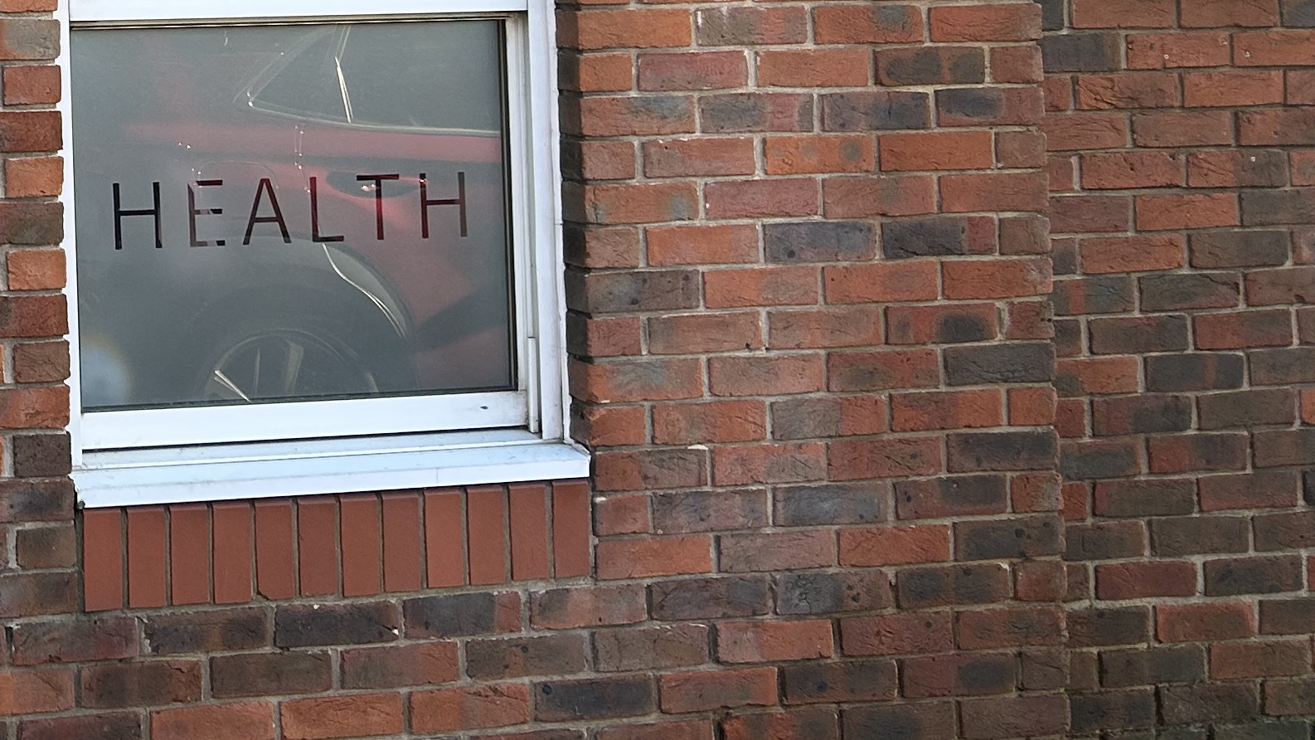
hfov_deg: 25.6
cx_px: -351
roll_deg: +0.7
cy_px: -238
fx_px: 2510
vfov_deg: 15.9
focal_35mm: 72
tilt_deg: +3.7
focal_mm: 5.7
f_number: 1.5
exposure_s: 1/523
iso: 50
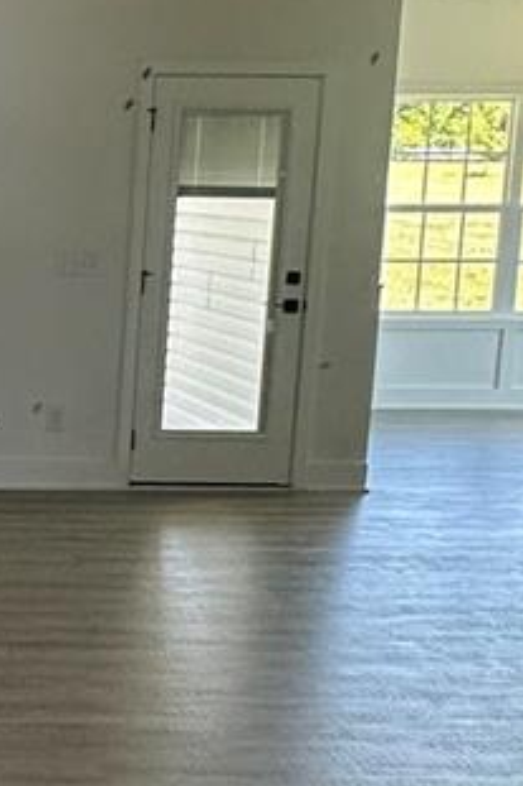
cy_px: 430
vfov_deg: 28.1
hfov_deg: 16.6
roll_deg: -1.1
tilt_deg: -9.5
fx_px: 1571
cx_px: -339
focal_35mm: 72
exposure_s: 1/120
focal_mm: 2.22
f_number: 2.2
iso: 160
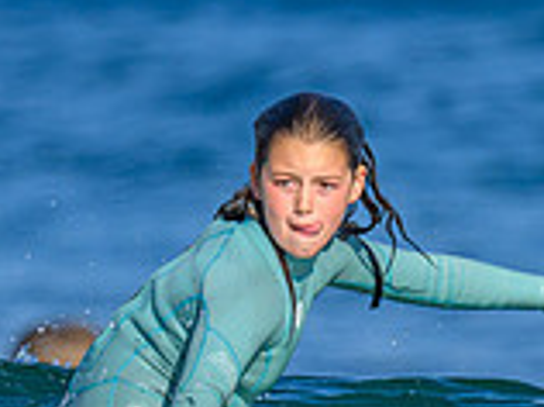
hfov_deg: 0.6
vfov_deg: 0.4
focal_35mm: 3483
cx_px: 143
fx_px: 54653
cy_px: 412
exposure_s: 1/2000
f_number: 6.3
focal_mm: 800
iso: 360
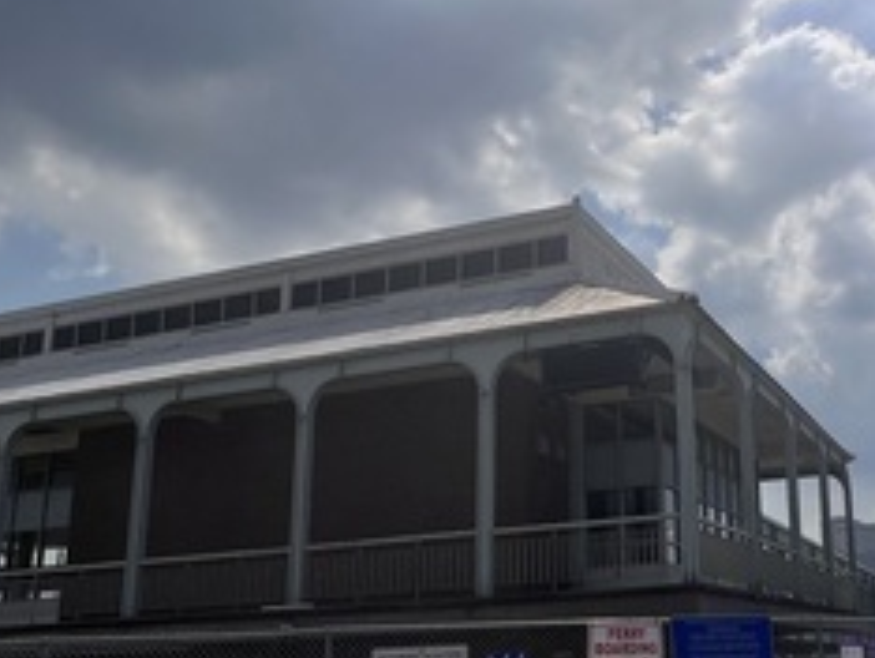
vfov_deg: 38.4
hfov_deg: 47.2
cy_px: 426
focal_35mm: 37
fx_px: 936
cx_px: 709
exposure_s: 1/4386
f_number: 1.8
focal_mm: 1.57
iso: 40
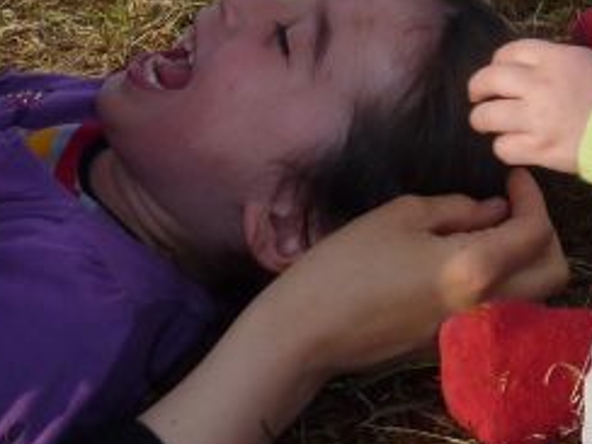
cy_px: -36
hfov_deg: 22.7
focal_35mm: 82
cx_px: 626
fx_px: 1402
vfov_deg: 17.4
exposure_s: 1/400
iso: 100
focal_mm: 4.1
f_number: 4.5
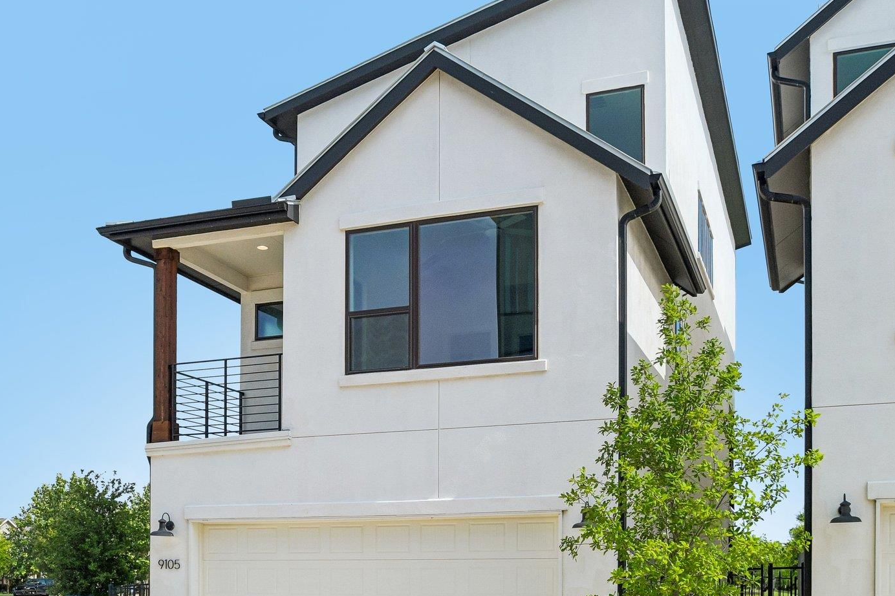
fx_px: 920
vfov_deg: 35.8
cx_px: 433
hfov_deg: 51.9
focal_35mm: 37
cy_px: 348
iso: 400
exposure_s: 1/1250
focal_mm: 17
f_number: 8
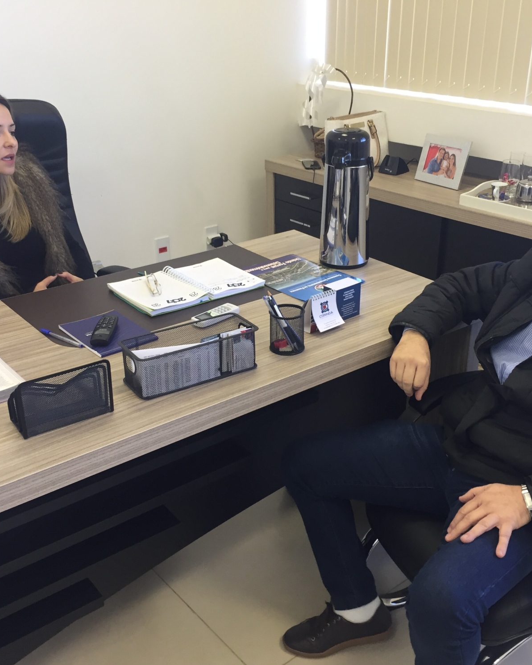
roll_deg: -0.7
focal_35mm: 38
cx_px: 285
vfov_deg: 47.9
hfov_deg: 39.1
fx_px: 748
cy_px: 333
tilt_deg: -25.1
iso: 64
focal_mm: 4.15
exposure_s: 1/30
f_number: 2.2
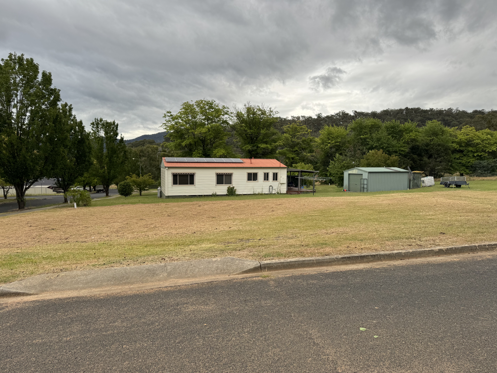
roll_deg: -0.6
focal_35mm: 24
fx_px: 345
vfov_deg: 56.8
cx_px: 248
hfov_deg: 71.6
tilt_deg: -4.0
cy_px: 186
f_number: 1.78
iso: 80
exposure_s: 1/419
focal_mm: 6.86
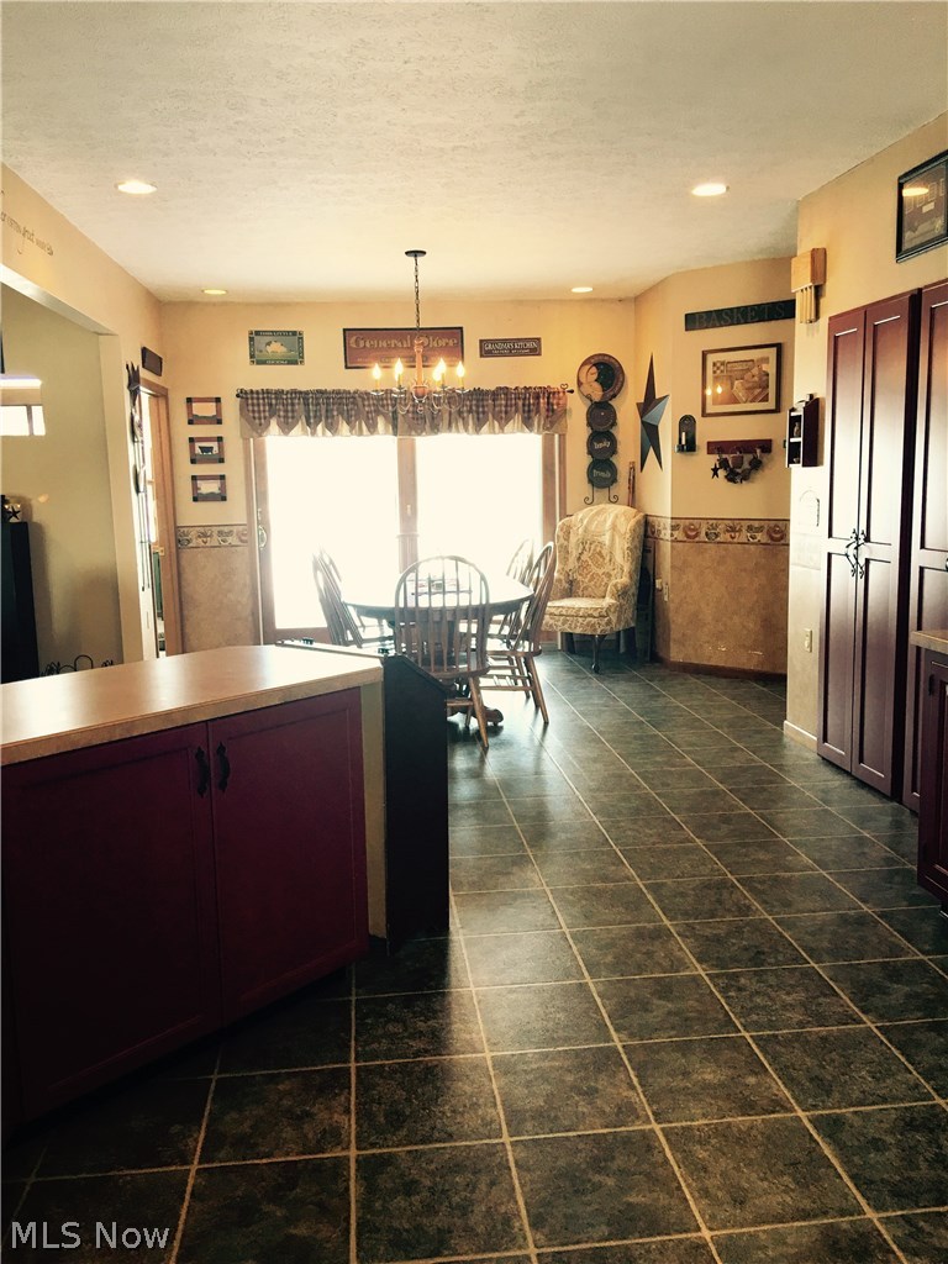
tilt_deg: -9.1
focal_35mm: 29
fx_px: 1059
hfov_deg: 48.2
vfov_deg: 61.7
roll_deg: +1.8
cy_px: 632
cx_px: 474
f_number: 2.2
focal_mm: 4.15
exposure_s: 1/30
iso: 32
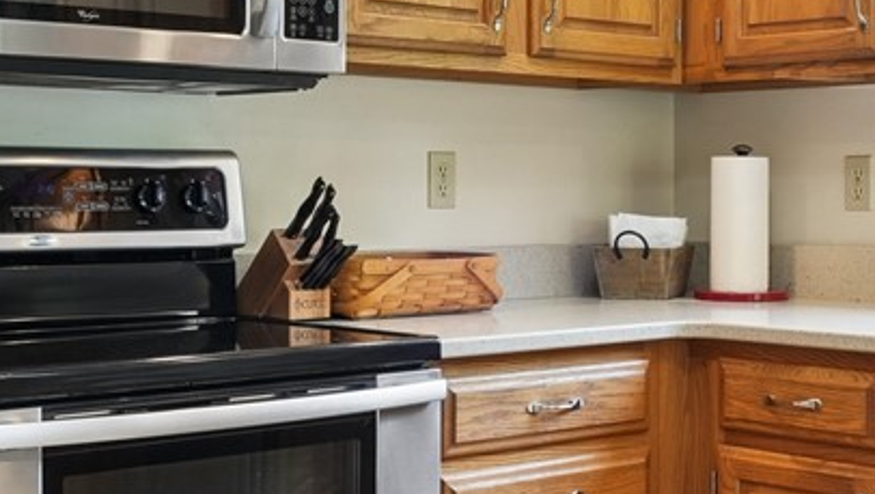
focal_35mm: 70
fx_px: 1625
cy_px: 152
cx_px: 635
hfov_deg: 29.7
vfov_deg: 17.2
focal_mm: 16
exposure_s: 1/15
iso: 400
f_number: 10
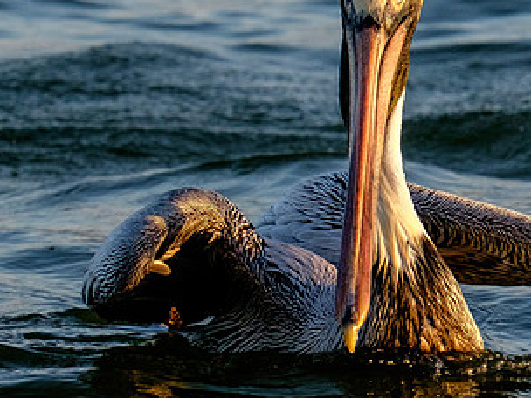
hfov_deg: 2.1
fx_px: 14511
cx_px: 384
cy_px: 269
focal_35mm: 946
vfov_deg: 1.6
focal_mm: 200
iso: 400
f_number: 5.6
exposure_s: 1/1000
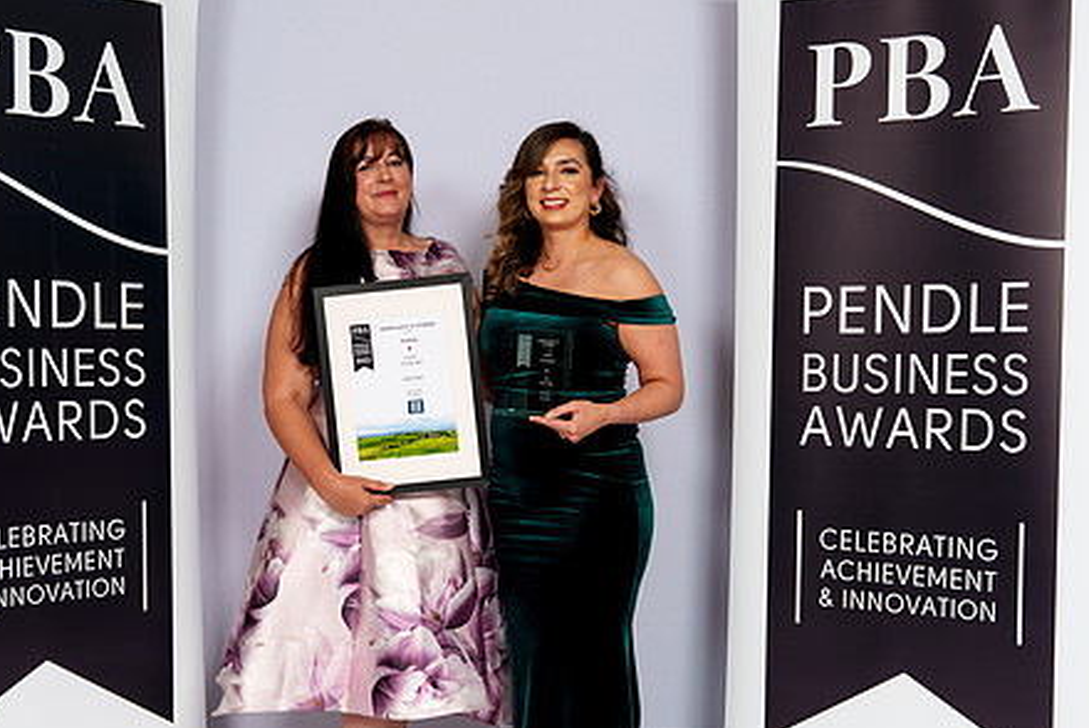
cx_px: 485
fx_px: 1756
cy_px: 392
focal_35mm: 58
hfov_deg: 34.4
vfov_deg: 23.4
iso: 100
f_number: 8
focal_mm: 43
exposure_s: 1/125
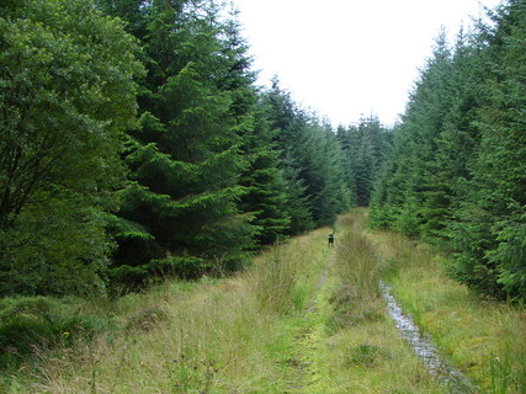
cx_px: 342
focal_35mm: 57
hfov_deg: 33.5
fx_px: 866
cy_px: 291
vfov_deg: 25.4
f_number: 2.8
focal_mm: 7.8
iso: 50
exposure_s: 1/141
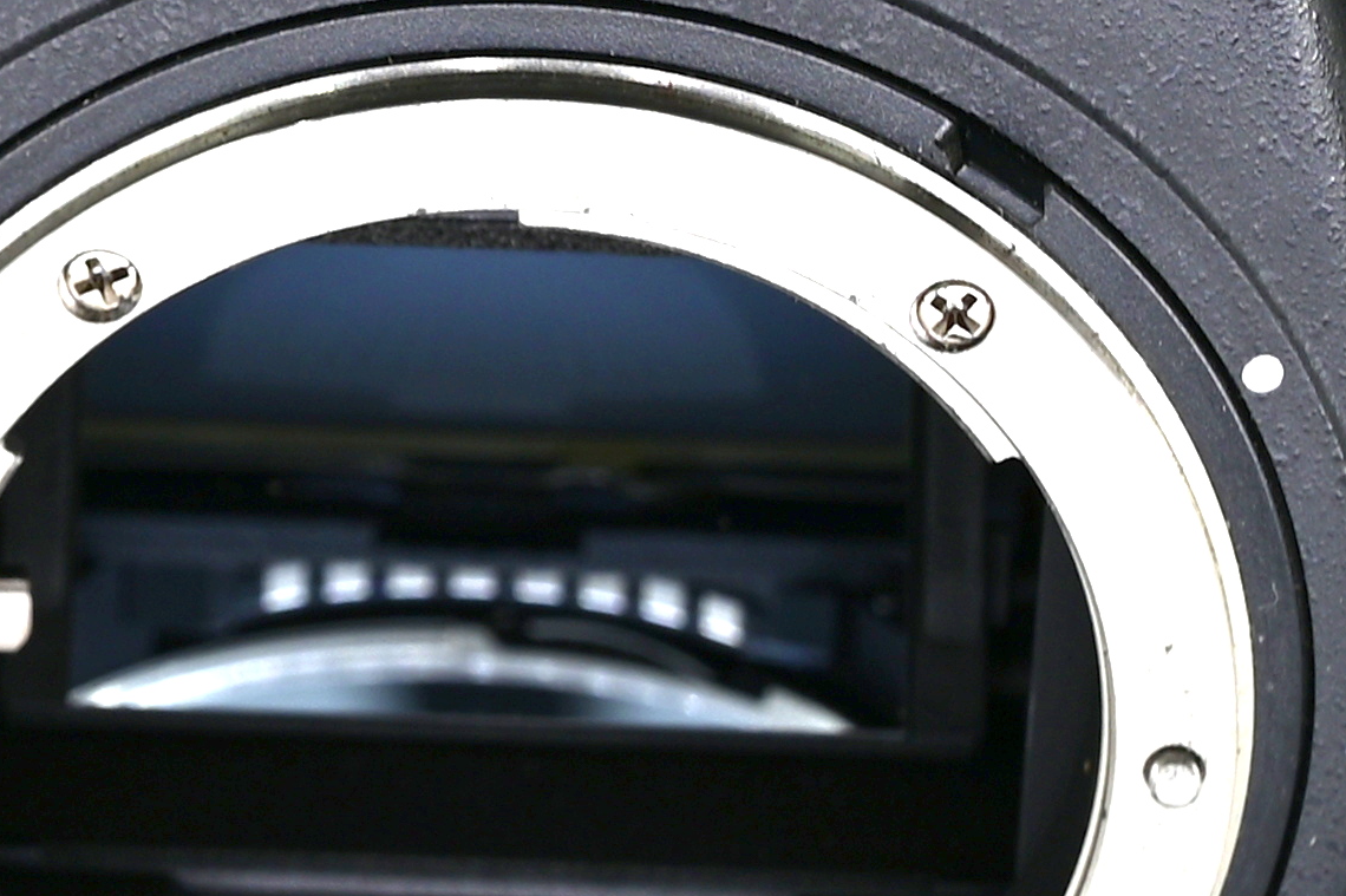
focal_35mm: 313
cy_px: 292
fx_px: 11697
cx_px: -375
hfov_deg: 6.5
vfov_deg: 4.4
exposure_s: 1/80
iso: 100
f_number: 8
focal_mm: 59
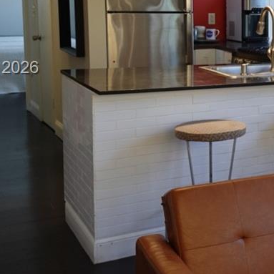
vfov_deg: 24.1
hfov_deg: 21.2
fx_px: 636
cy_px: 69
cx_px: 388
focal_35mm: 71
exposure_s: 1/100
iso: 125
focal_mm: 7.6
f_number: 2
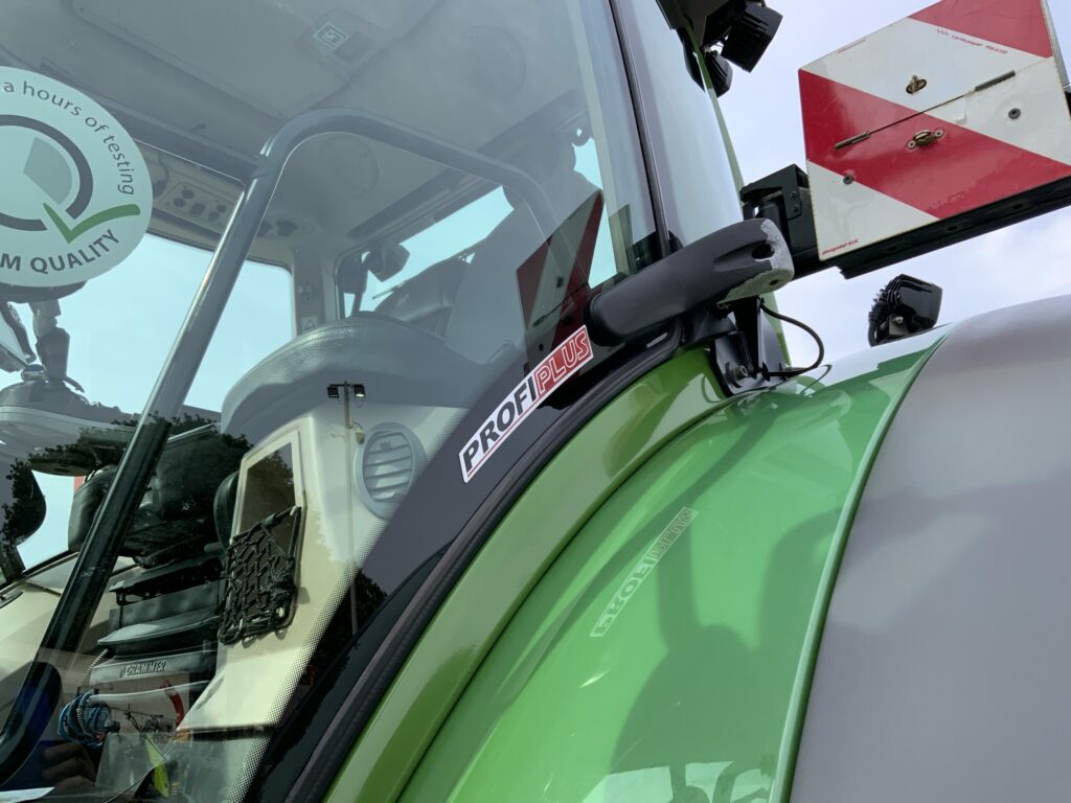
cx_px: 536
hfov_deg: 61.7
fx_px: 897
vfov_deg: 48.2
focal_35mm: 29
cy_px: 402
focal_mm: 3
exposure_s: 1/666
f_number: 1.8
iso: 16
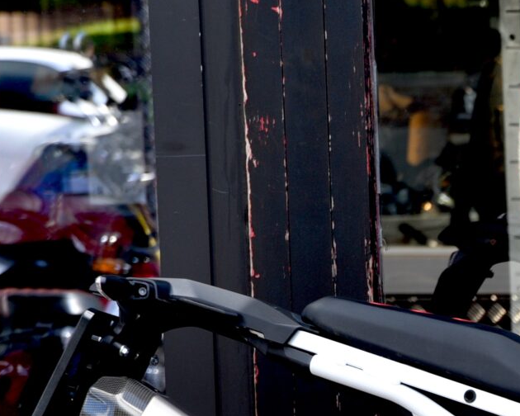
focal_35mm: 248
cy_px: 543
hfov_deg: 7.5
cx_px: 1005
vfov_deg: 6.2
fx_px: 3817
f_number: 5
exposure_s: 1/100
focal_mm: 65
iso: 200
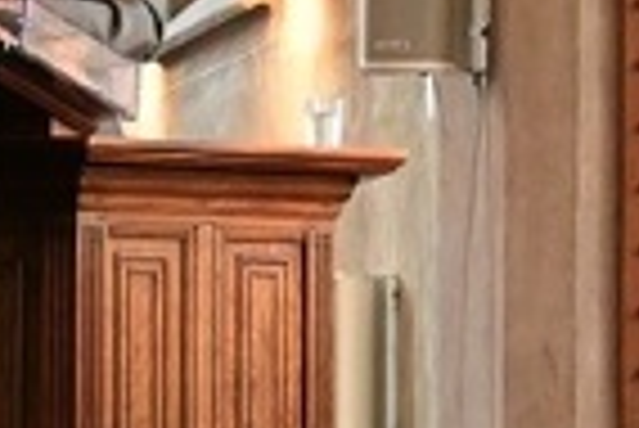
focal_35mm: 499
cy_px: 331
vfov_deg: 2.8
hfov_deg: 4.1
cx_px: -191
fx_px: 8866
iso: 12800
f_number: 8
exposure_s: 1/100
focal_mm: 70
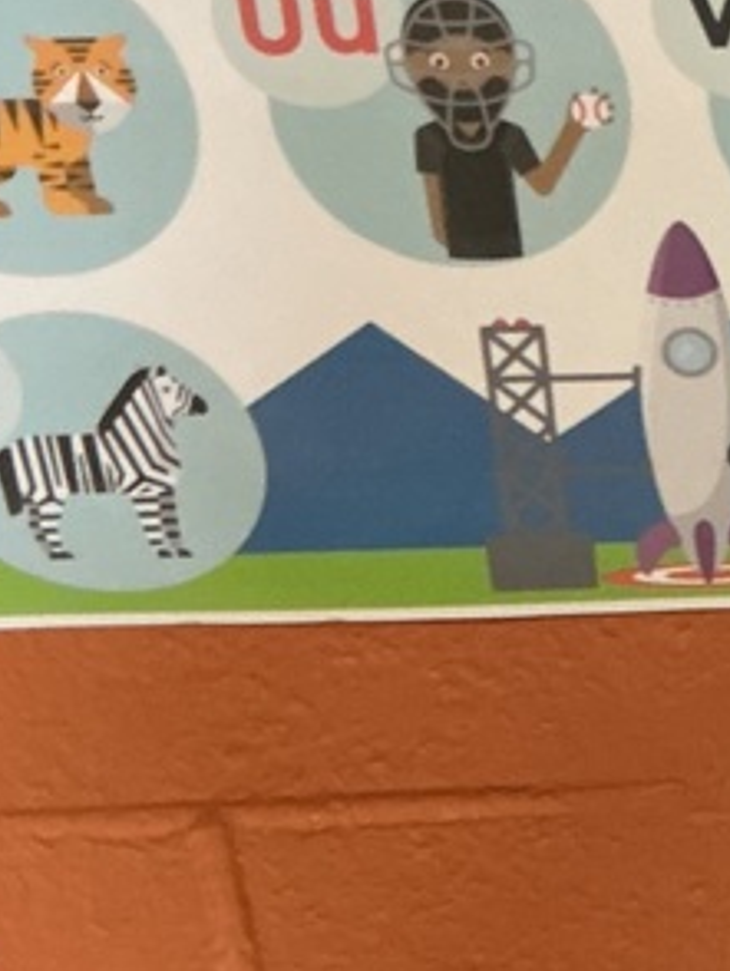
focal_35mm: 101
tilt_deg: -39.7
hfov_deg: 13.6
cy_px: 928
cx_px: 1166
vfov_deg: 19.0
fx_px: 2836
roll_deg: -2.9
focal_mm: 3
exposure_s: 1/40
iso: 320
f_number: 1.8
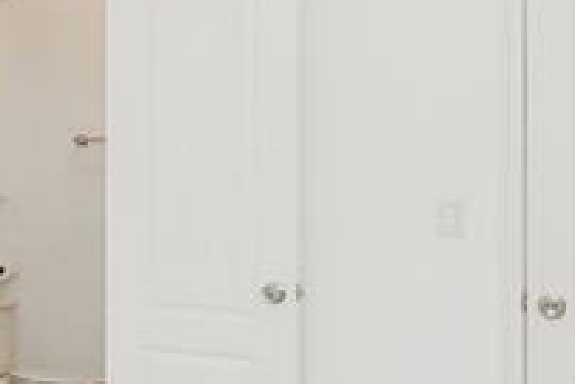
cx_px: -296
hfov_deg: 21.9
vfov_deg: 18.0
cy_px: 162
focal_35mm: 76
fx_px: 1215
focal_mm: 10
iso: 800
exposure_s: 1/60
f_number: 8
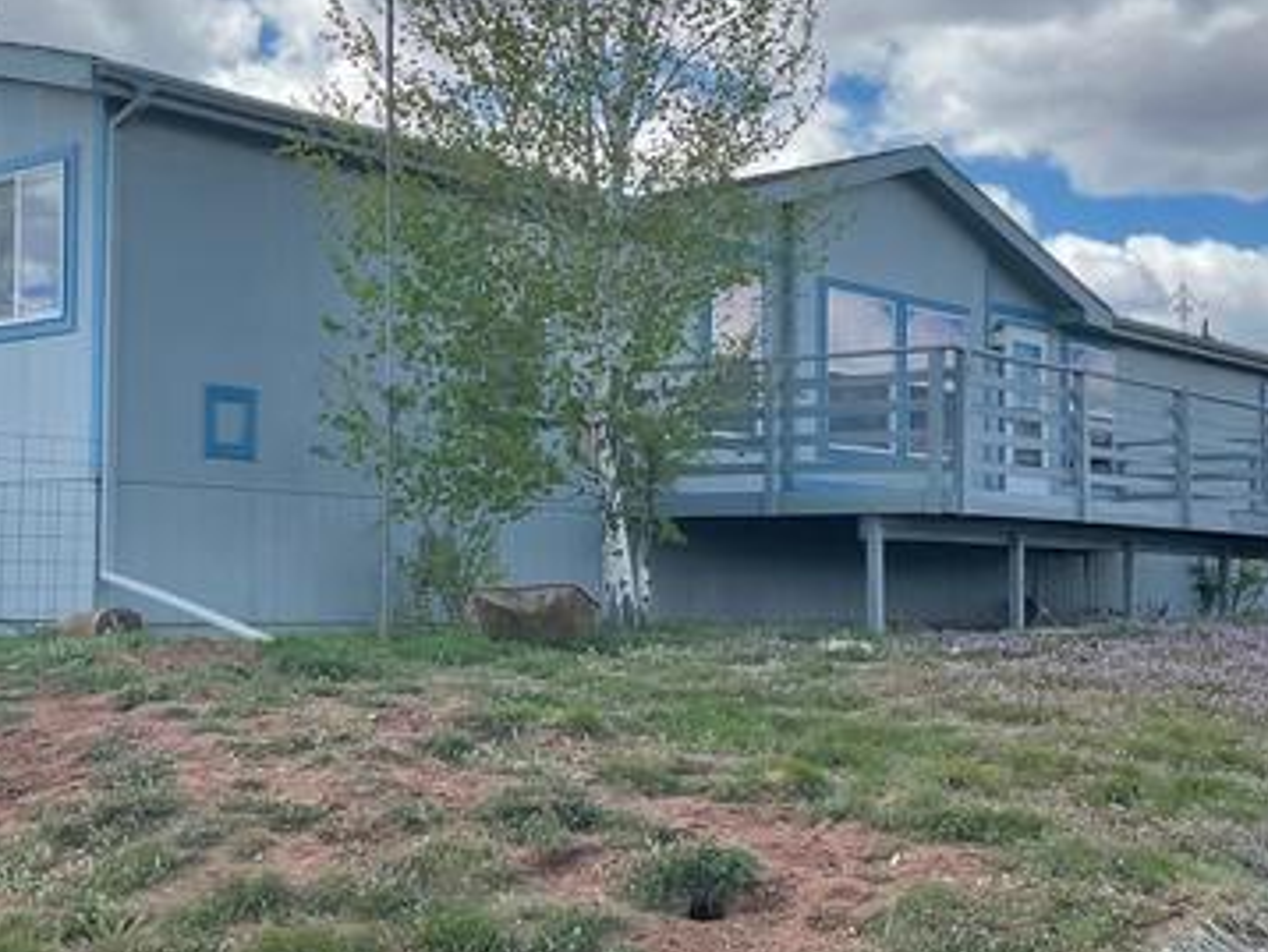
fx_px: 1979
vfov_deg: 27.1
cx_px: 480
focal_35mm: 54
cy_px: 503
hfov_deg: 35.3
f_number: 1.8
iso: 16
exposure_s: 1/1342
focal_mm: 3
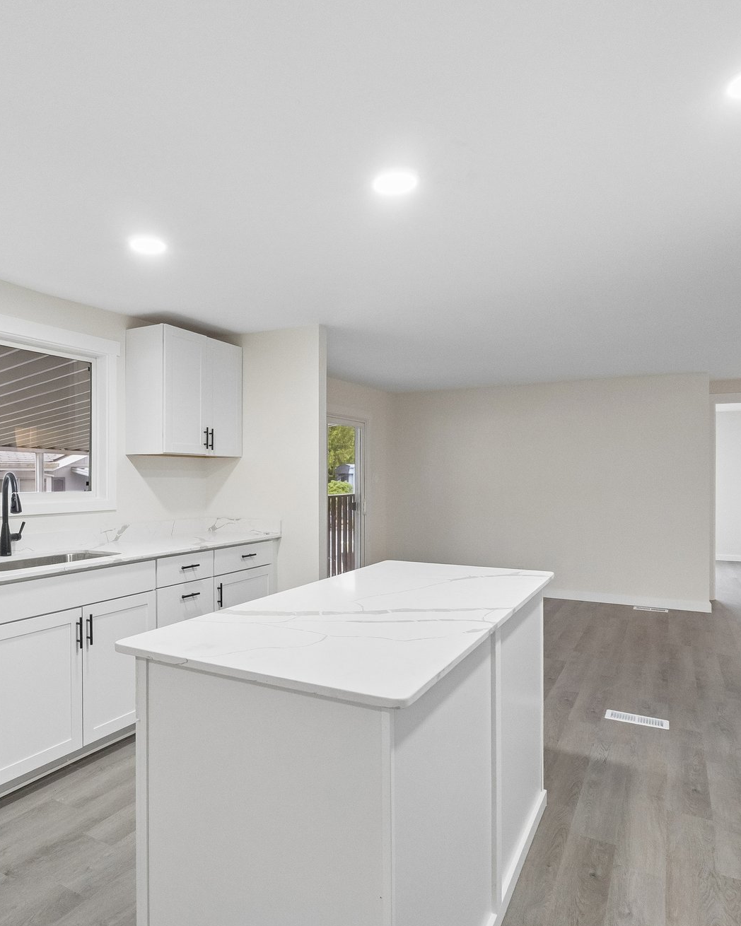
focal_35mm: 22
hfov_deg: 62.4
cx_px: 285
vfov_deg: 75.0
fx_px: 603
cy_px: 479
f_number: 8
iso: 1250
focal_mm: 10
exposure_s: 1/30
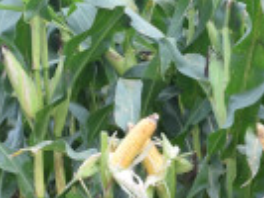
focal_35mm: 150
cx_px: 455
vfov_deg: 9.7
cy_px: 244
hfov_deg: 12.2
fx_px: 1148
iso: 400
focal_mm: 21
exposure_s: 1/200
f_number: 8
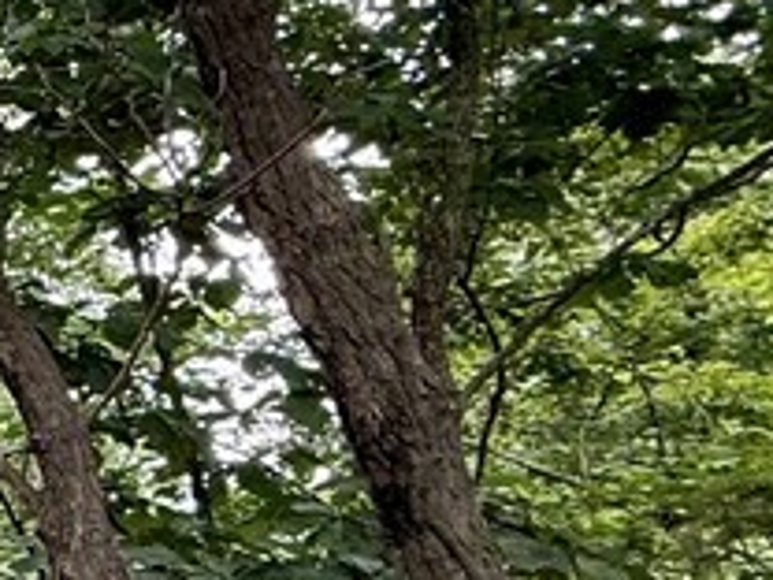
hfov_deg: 14.9
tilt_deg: +3.2
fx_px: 1541
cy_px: 465
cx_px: -1111
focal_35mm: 69
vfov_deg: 21.1
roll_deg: +0.3
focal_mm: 2.22
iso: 64
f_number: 2.2
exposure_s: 1/147
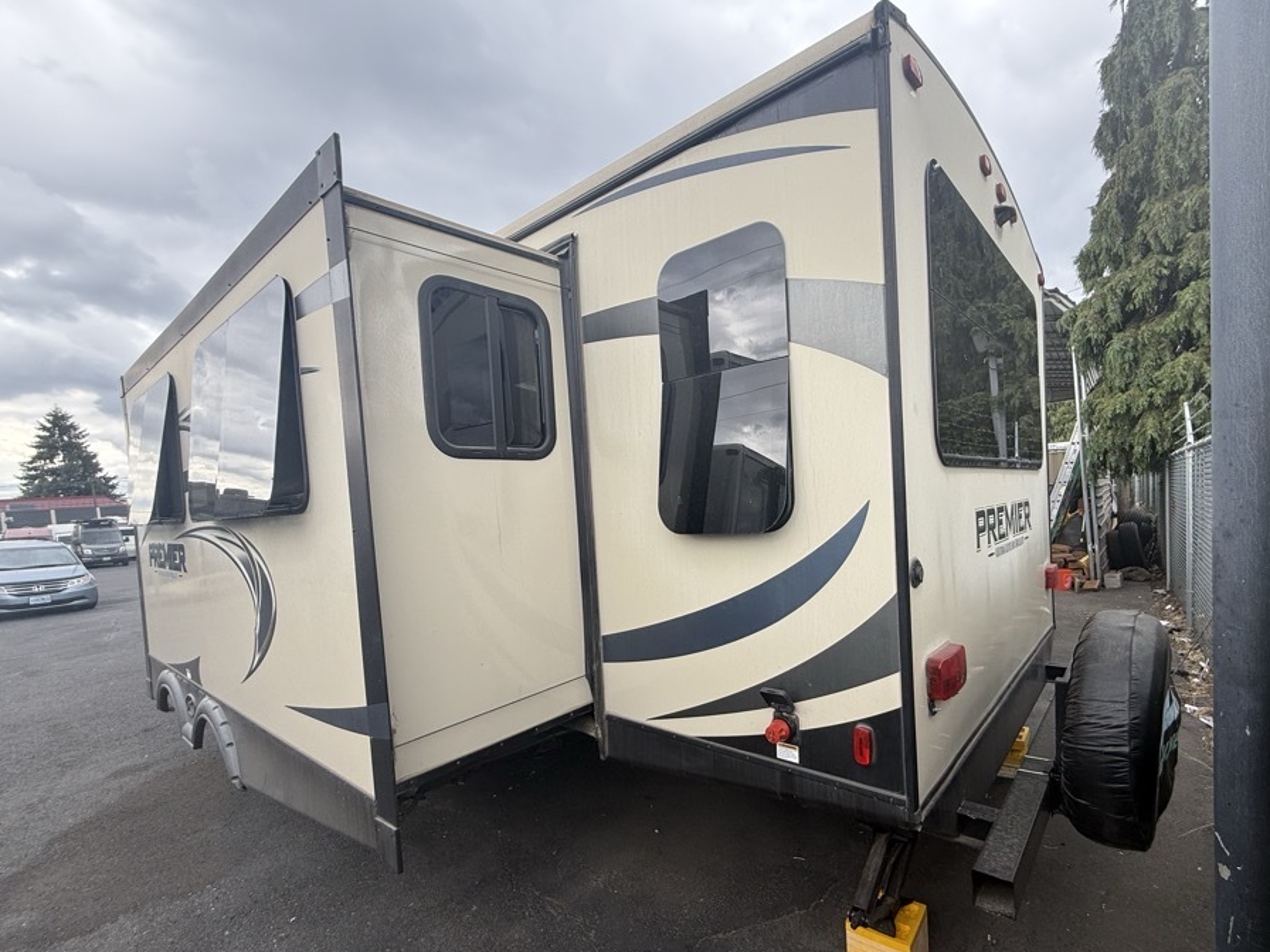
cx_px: 713
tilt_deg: -2.4
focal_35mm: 16
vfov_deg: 77.9
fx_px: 587
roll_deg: +3.4
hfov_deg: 94.0
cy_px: 518
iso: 50
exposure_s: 1/321
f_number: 2.2
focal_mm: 2.22
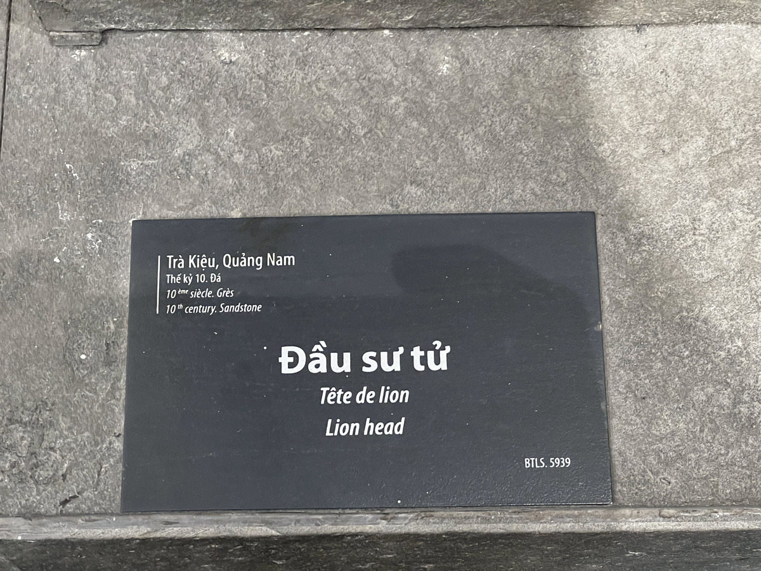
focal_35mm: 77
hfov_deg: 25.3
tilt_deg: -70.3
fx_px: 1693
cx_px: 380
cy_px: 286
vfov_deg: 19.1
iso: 800
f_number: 2.8
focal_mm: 9
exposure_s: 1/50
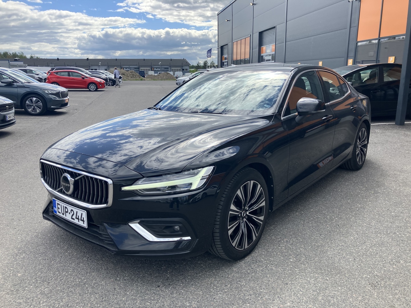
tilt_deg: -12.9
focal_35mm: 28
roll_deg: +0.3
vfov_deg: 49.7
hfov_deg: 63.4
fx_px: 332
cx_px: 206
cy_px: 154
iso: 32
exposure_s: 1/1056
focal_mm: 3.99
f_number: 1.8
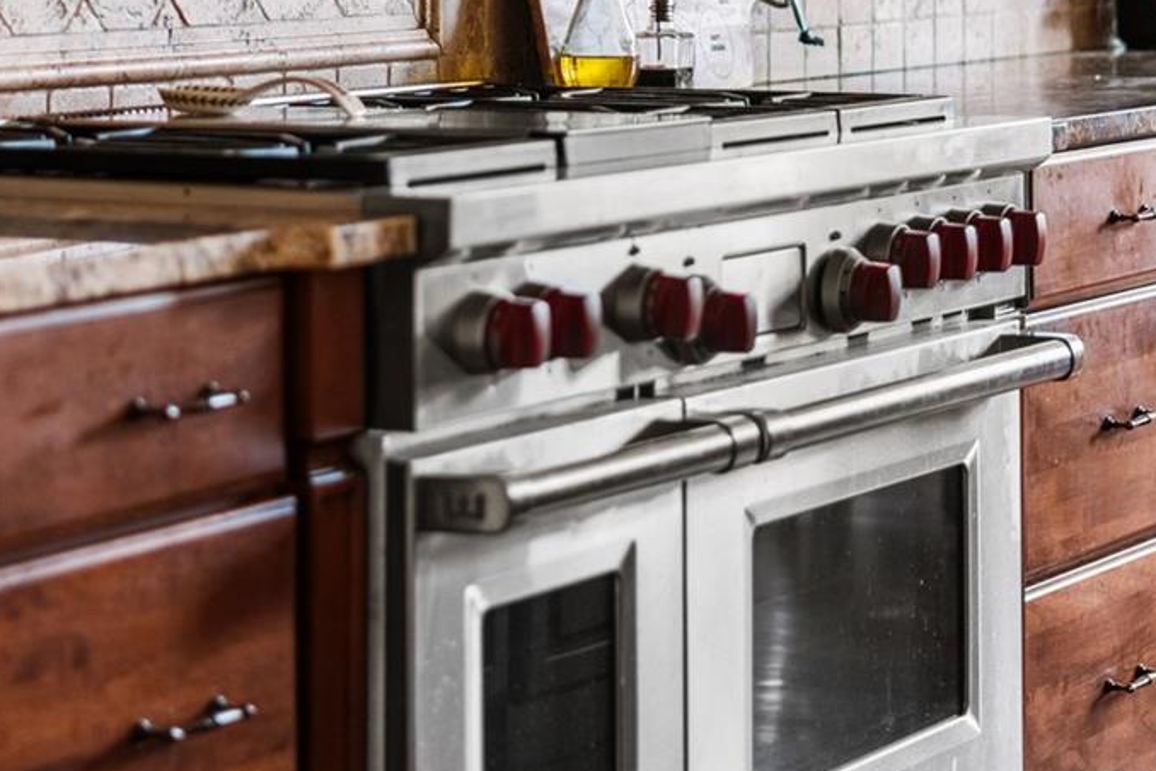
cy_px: 41
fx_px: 3789
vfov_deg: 11.5
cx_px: 673
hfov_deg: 17.3
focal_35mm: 118
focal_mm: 50
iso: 640
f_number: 1.8
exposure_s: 1/40
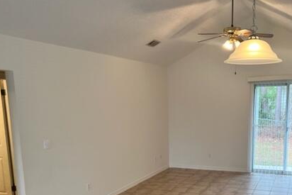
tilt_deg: -11.0
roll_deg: +1.2
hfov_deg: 45.9
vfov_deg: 31.2
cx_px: 184
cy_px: 154
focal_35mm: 42
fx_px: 341
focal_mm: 5.7
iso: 80
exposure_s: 1/120
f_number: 1.5
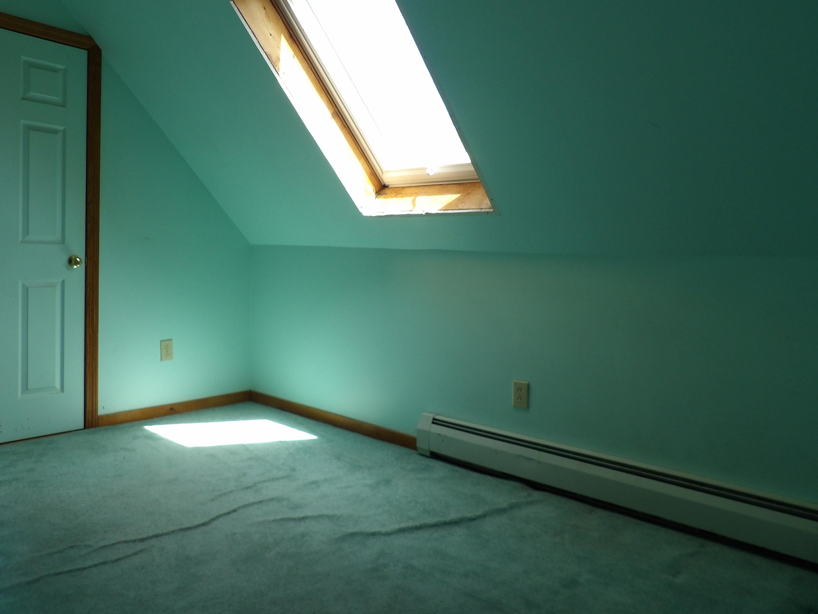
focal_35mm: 26
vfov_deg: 53.0
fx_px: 614
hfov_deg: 67.2
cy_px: 294
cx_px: 376
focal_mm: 4.3
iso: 100
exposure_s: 1/45
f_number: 3.2
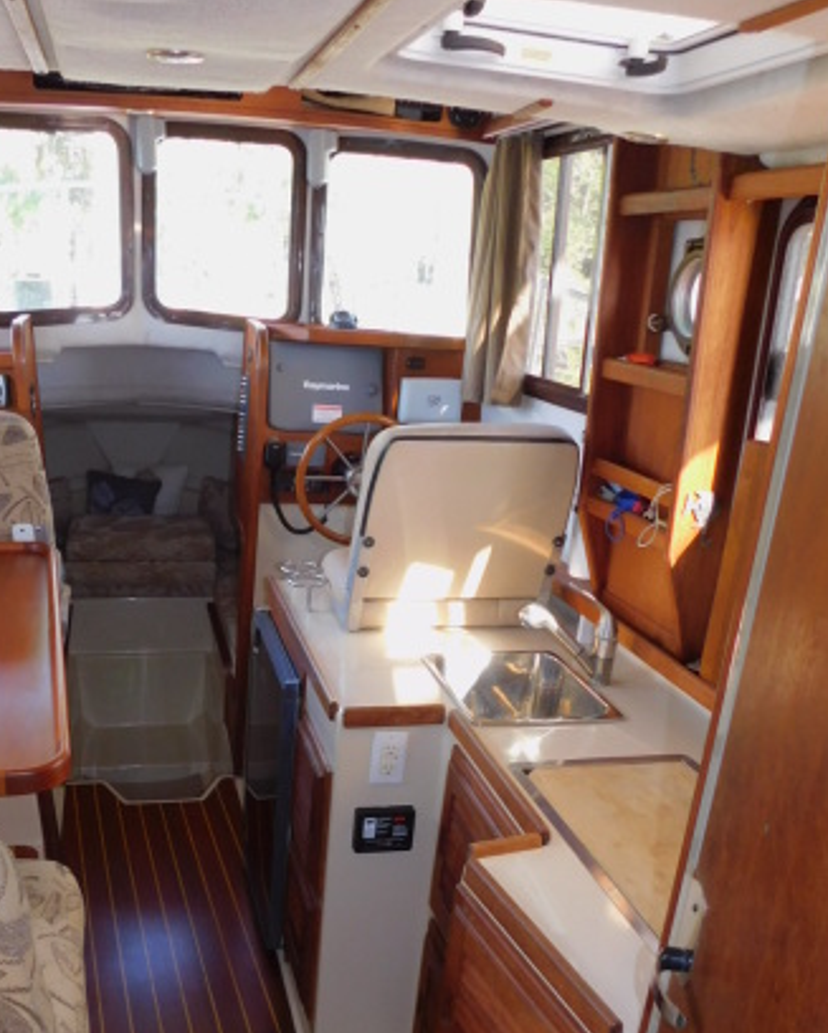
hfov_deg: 44.1
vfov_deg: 53.4
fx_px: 1010
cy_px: 668
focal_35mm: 33
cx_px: 291
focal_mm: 4
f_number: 3
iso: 125
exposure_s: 1/30
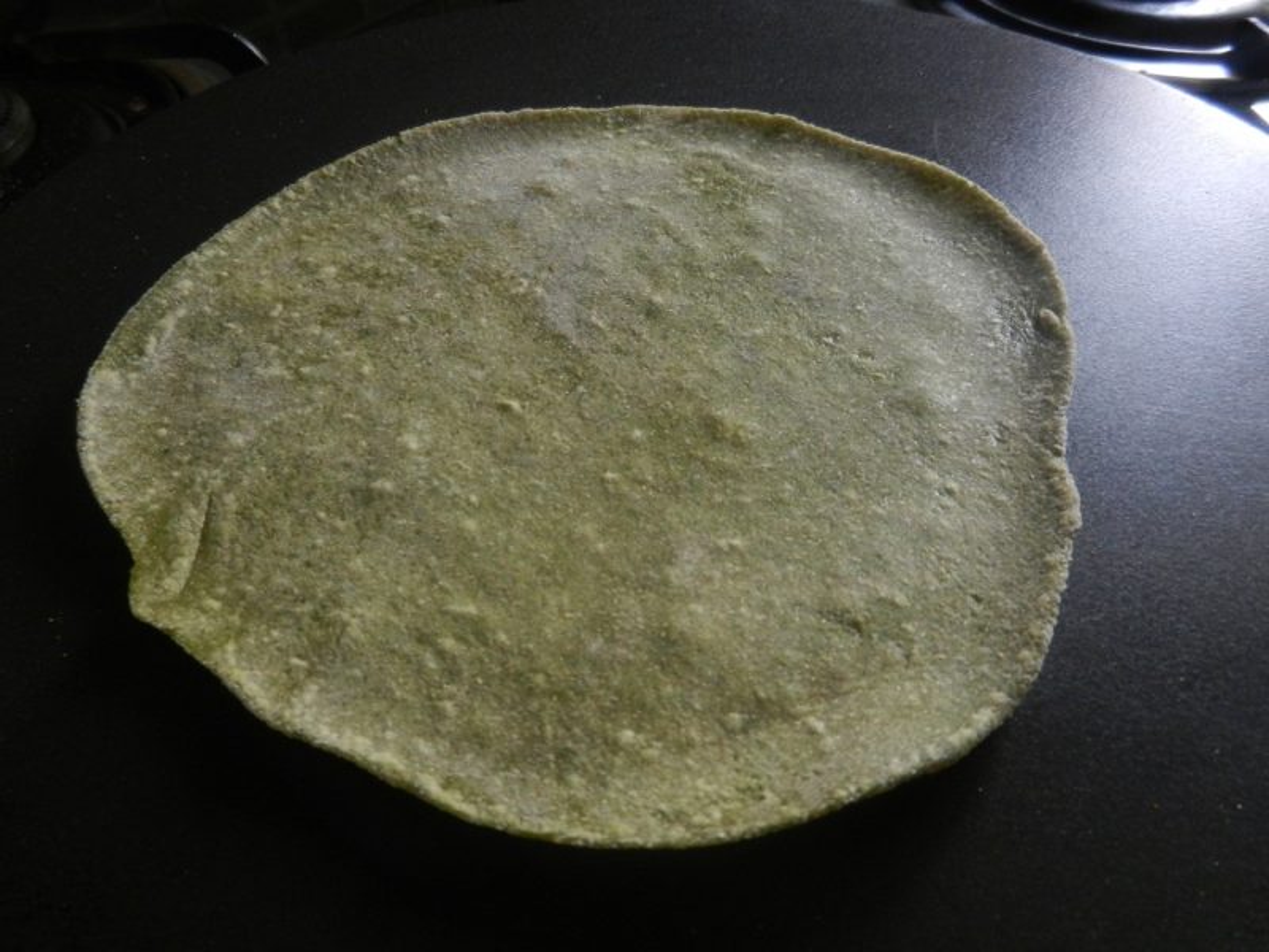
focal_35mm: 25
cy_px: 476
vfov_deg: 54.9
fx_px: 916
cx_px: 634
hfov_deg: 69.4
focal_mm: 4.5
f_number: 3.5
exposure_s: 1/30
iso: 360
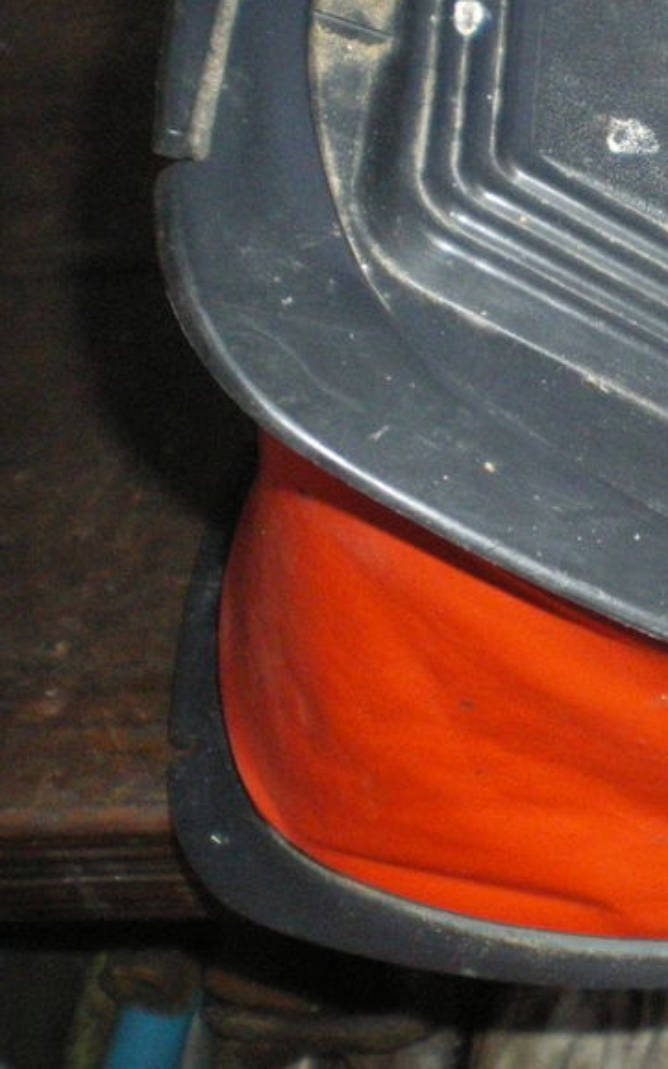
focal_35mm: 66
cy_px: 475
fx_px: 1923
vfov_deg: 31.0
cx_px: 851
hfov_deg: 18.4
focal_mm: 6.3
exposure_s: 1/50
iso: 800
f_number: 3.1
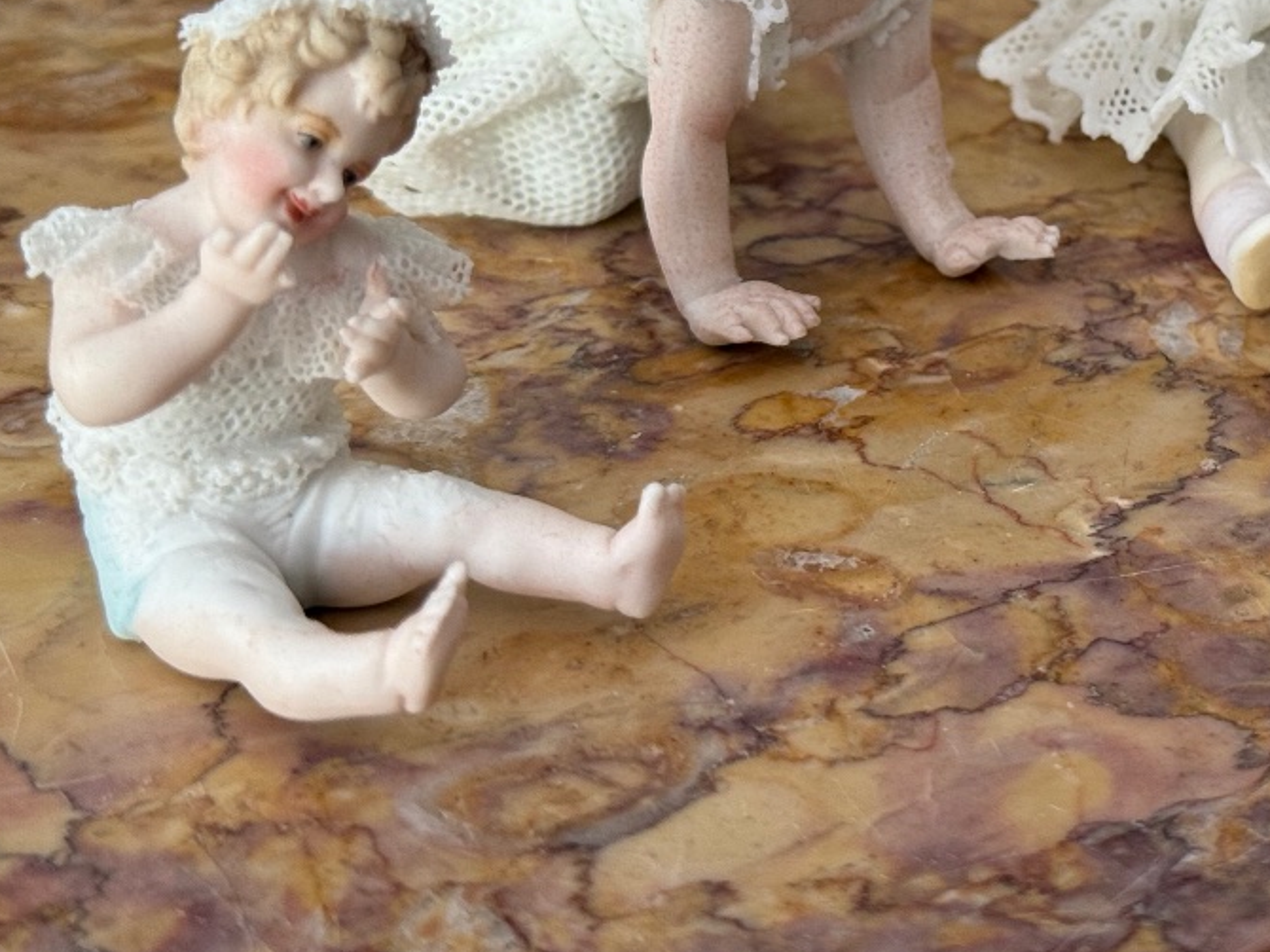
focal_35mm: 86
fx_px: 3154
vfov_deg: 17.0
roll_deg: -3.2
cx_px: 1113
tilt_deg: -24.3
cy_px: 135
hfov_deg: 22.3
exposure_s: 1/79
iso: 100
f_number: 1.78
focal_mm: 6.76
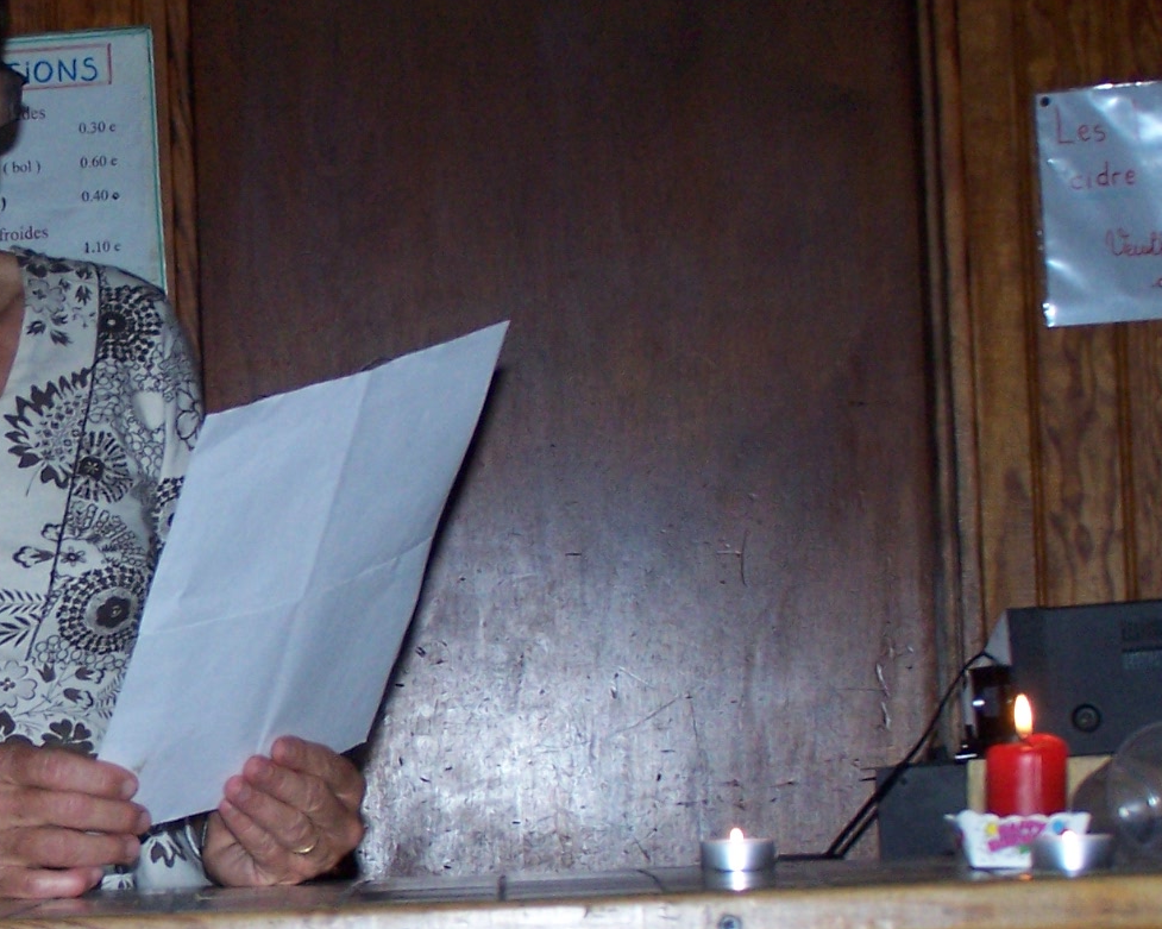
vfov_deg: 11.8
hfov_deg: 14.4
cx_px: -27
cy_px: 636
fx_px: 4504
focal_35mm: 131
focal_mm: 10.7
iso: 140
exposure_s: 1/60
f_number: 3.2
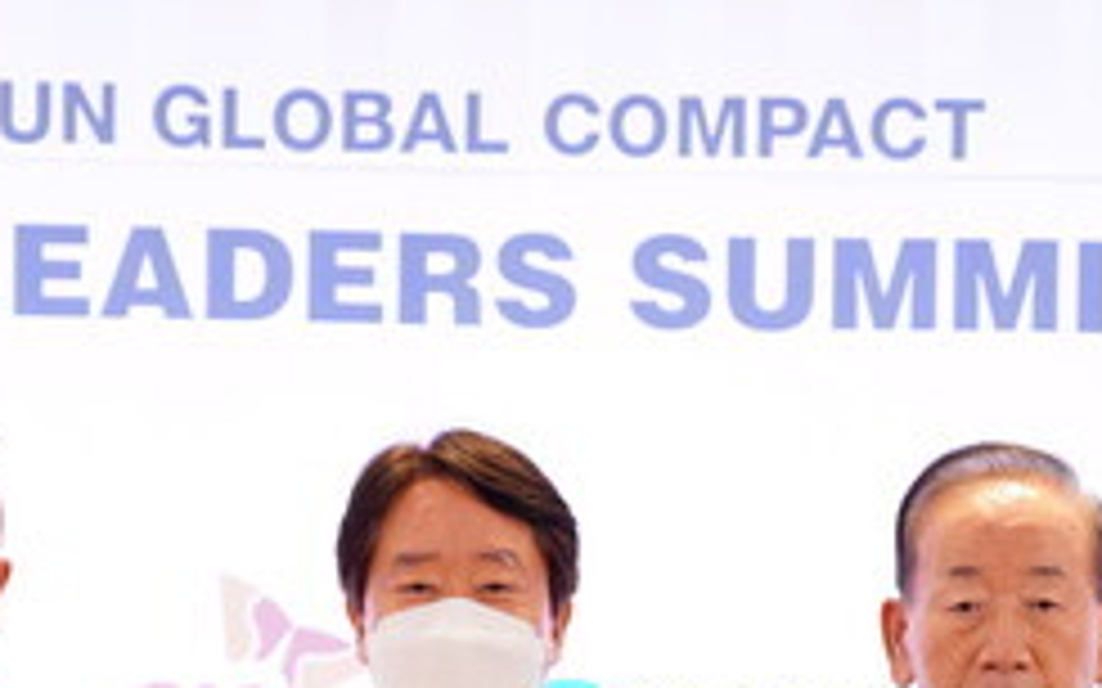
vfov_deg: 8.0
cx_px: 423
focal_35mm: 162
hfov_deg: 12.9
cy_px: 854
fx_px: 4864
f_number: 2.8
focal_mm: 65
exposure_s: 1/200
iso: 1000
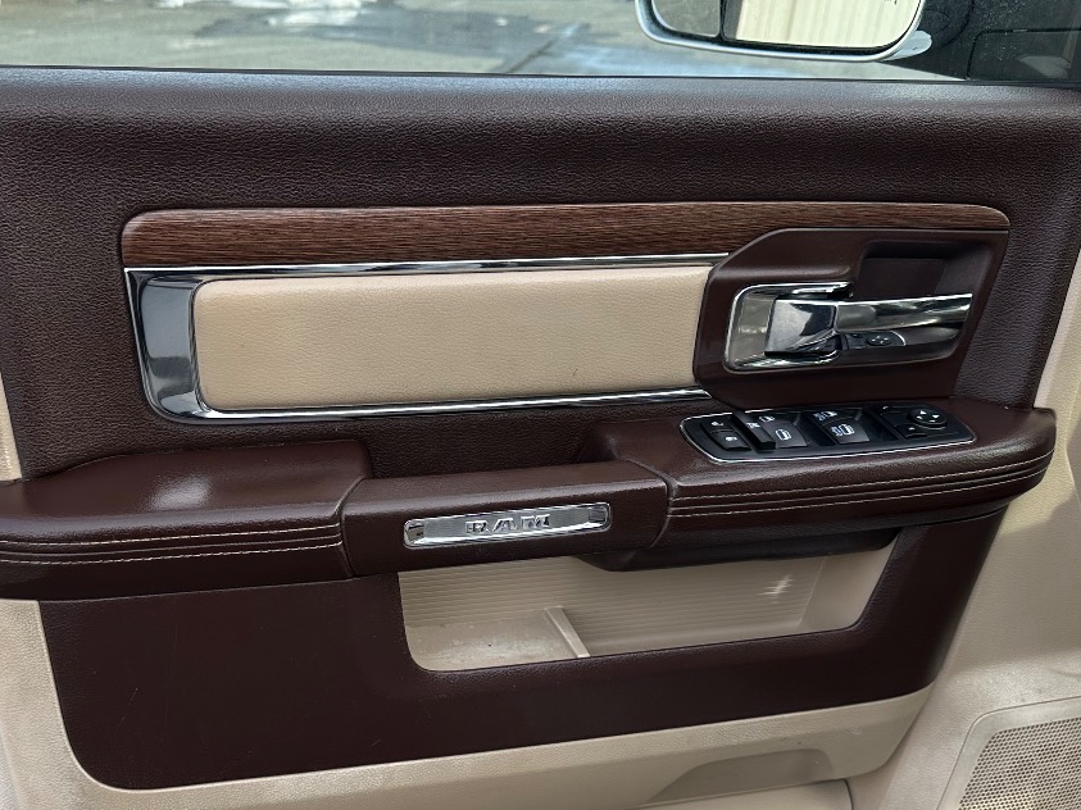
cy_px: 547
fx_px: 1280
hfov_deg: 45.5
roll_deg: +0.7
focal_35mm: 41
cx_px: 423
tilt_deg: -25.3
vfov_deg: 34.8
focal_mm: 6.86
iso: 80
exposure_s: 1/564
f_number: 1.78
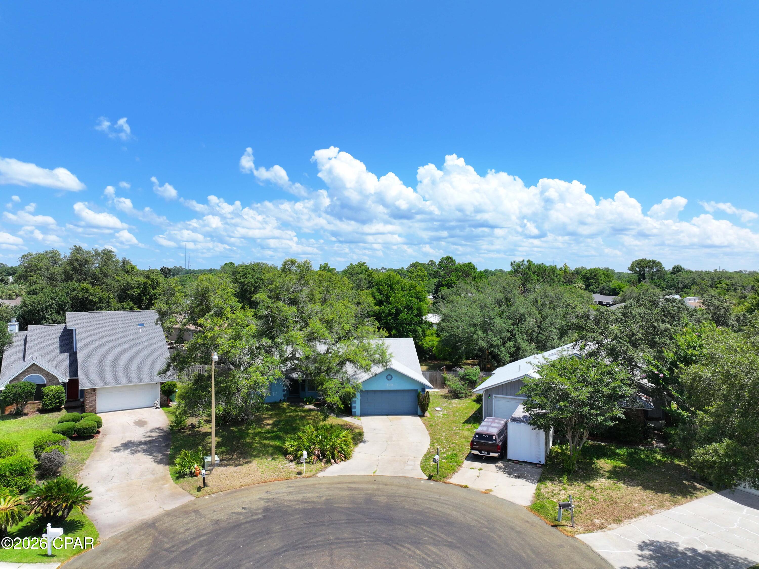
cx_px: 380
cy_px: 284
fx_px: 526
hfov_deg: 71.6
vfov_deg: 56.8
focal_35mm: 24
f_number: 2.8
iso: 140
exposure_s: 1/1600
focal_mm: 12.29
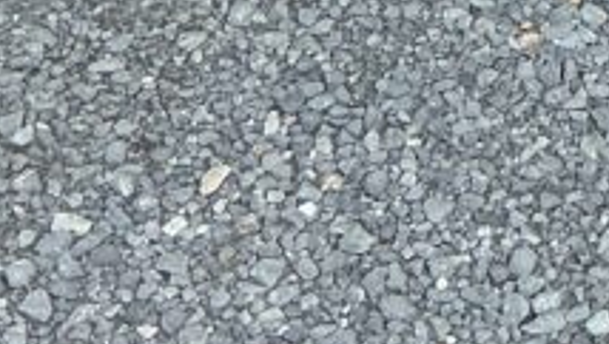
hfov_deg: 13.7
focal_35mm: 151
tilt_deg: -25.6
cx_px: 800
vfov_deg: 7.1
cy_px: -751
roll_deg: -2.6
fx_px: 2441
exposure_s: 1/792
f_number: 1.8
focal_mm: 3
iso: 25
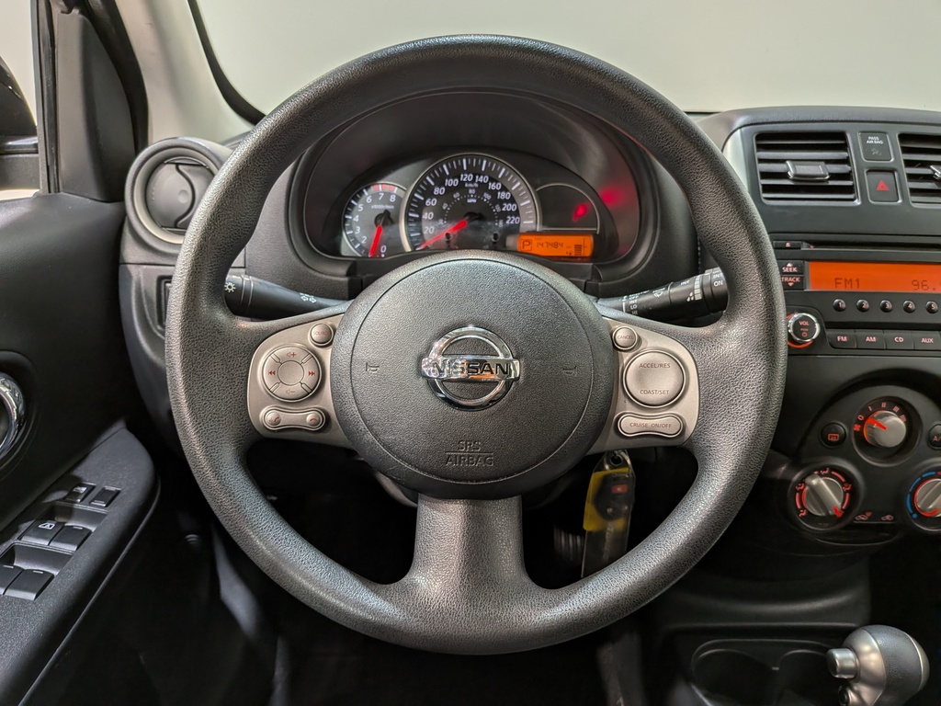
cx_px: 470
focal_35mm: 24
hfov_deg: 71.6
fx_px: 652
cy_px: 353
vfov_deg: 56.8
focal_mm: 4.53
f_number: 1.7
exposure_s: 1/120
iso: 28
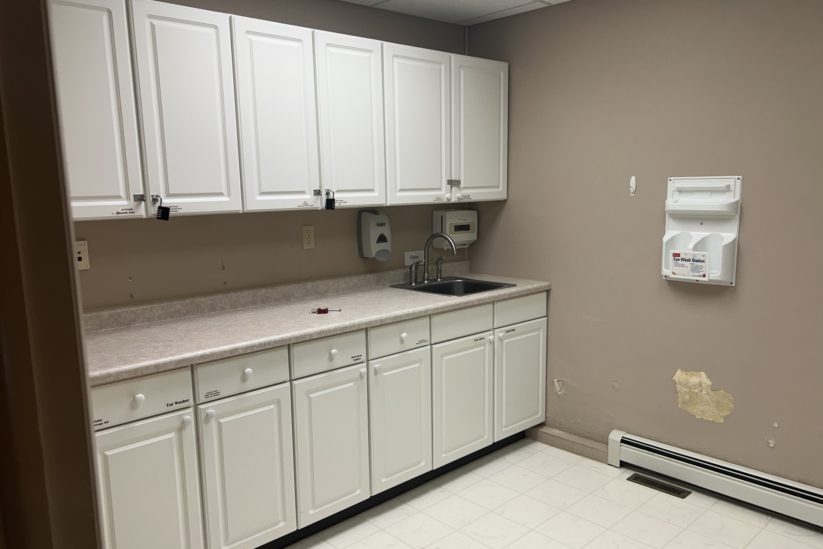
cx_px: 423
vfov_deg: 46.4
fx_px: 640
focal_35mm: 28
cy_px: 281
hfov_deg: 65.5
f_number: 1.5
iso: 64
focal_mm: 5.7
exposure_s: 1/120
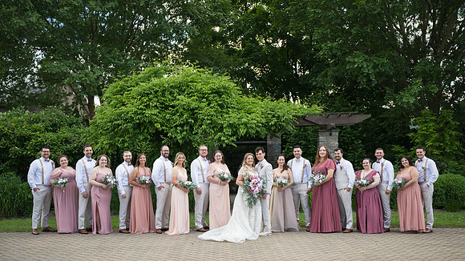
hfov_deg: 45.9
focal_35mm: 44
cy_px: 156
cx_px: 241
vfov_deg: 26.8
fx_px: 548
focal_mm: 41
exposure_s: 1/1000
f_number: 2.8
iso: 200
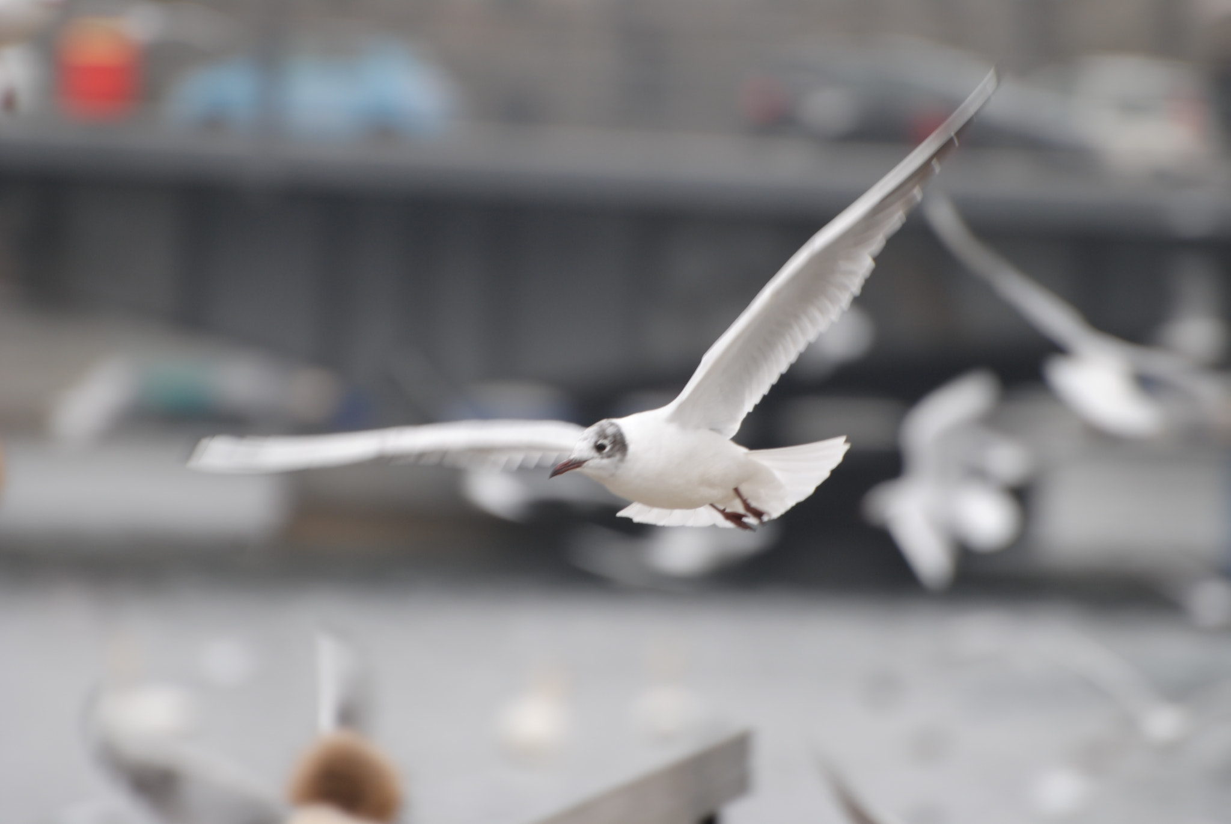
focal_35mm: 450
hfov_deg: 4.6
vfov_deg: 3.1
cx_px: 616
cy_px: 412
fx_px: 15406
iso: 110
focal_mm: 300
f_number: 5.6
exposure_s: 1/125
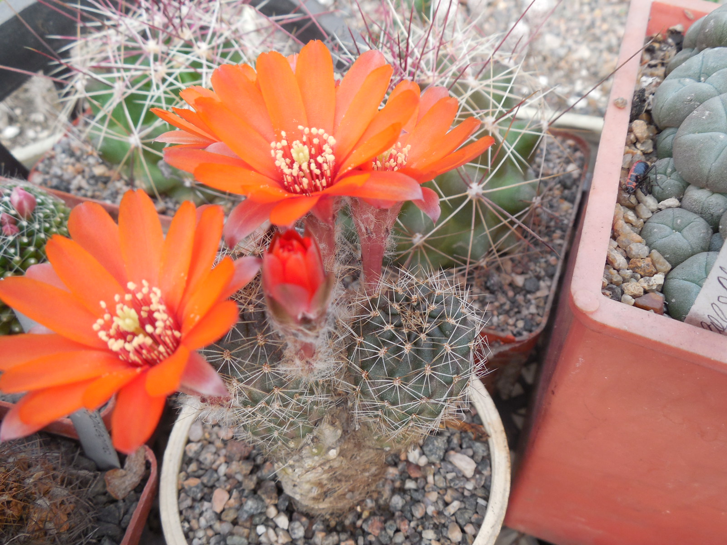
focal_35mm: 31
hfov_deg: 58.4
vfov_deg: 45.4
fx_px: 651
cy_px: 272
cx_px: 364
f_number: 3.6
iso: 125
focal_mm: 5.6
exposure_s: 1/80
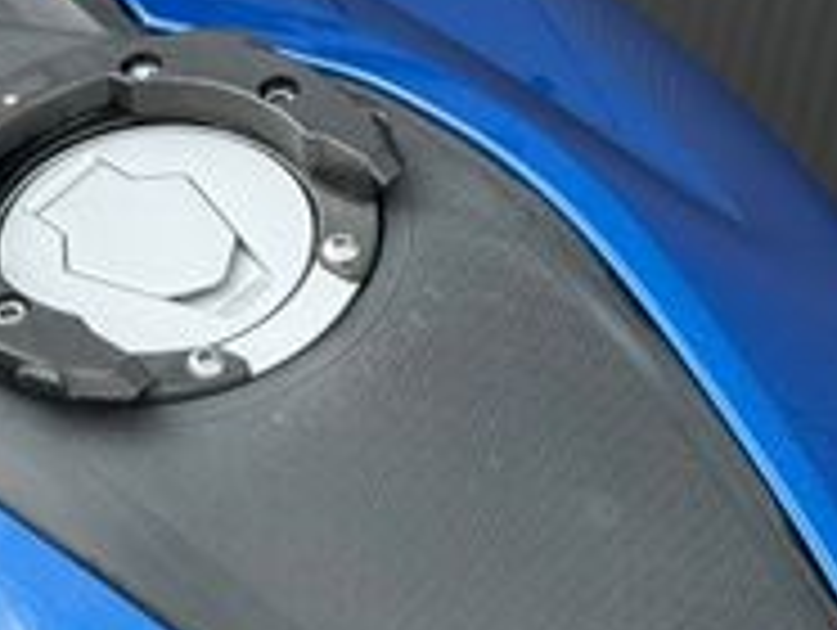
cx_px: -252
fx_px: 3995
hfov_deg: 11.6
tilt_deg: -29.4
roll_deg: -4.4
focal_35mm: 165
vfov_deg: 8.9
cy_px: -212
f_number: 1.78
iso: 125
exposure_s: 1/242
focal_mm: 6.76
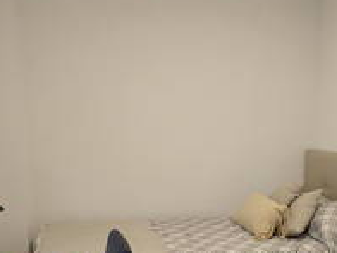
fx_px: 448
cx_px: 196
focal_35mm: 46
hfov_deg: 41.1
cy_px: 222
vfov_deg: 30.3
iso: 300
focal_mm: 5.43
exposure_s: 1/100
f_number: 1.89
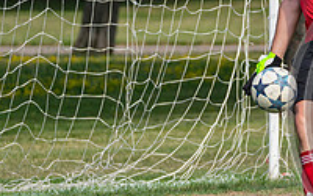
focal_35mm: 691
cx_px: 448
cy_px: 111
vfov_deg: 1.9
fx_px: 5894
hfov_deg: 3.0
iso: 400
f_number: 3.2
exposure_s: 1/4000
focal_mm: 156
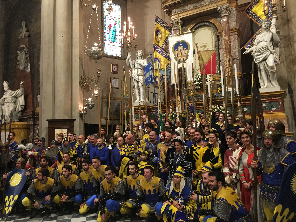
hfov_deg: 61.7
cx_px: 148
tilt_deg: +6.8
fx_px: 248
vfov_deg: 48.2
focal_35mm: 29
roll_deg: +1.3
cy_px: 111
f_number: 2.2
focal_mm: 4.15
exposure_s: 1/17
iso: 200
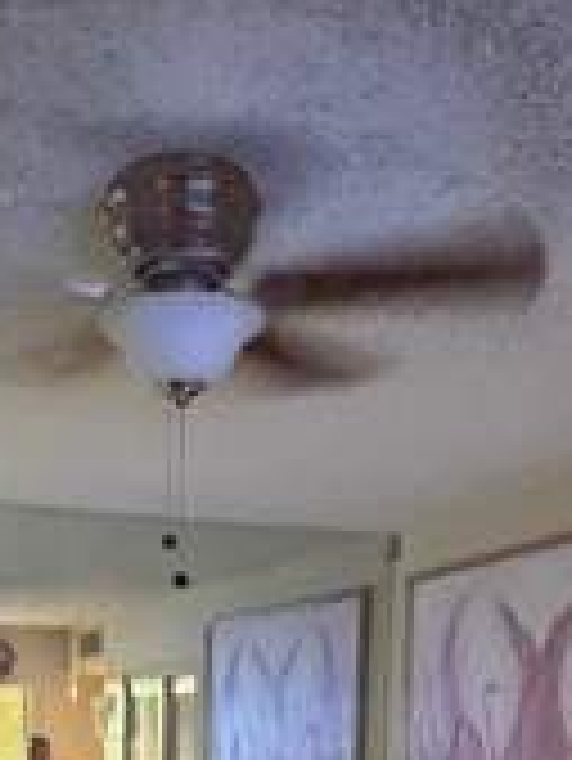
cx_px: 162
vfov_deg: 29.0
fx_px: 1166
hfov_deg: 27.3
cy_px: 998
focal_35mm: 53
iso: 1600
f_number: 2.2
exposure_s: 1/30
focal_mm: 2.22
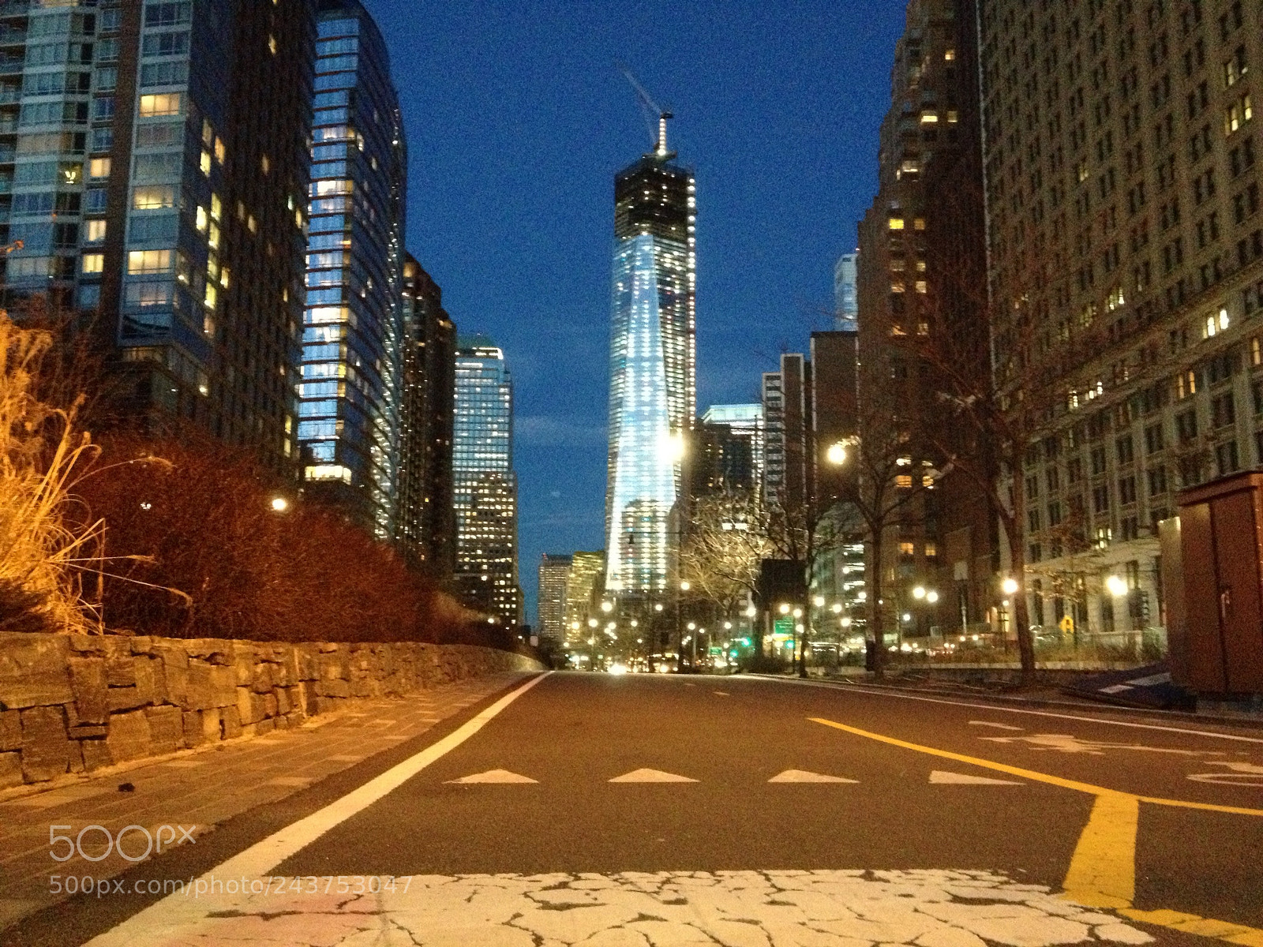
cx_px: 632
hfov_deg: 52.6
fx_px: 1277
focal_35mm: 35
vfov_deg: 40.7
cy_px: 474
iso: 800
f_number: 2.4
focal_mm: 4.28
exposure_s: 1/15
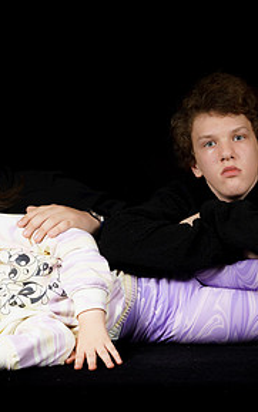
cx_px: 223
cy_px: 155
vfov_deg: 20.0
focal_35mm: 104
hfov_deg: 12.5
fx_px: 1168
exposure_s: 1/80
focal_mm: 50
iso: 100
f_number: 4
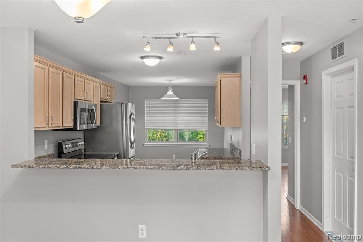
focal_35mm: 31
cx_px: 182
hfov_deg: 60.3
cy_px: 121
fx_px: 312
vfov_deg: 42.3
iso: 400
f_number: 8
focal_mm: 31
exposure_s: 1/8
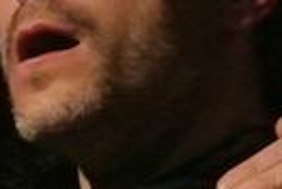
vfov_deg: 0.8
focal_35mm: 1815
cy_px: 145
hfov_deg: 1.1
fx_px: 14250
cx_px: -58
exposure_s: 1/60
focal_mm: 110
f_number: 5.6
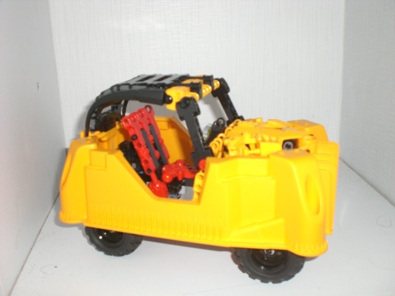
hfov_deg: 49.0
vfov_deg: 37.7
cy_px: 148
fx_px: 434
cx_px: 198
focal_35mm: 38
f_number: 3.1
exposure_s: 1/60
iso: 200
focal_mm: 6.3
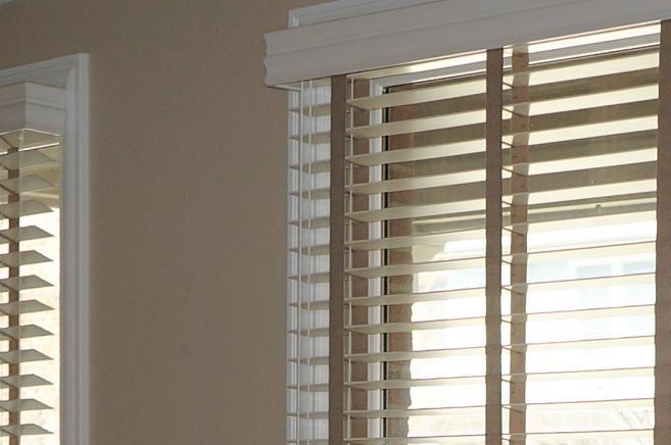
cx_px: 535
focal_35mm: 137
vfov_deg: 9.5
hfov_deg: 14.9
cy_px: 826
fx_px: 2550
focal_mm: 20
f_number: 4
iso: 200
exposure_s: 1/60
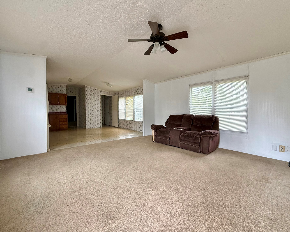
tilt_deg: -1.0
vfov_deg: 84.0
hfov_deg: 96.7
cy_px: 114
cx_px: 152
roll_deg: -0.6
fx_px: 129
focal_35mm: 15
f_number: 2.2
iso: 200
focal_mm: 2.22
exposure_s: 1/99
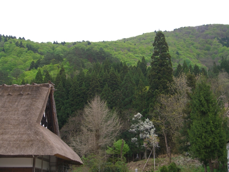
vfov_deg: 25.7
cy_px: 86
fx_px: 377
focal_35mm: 57
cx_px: 114
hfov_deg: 33.8
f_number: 3.6
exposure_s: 1/200
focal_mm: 11.8
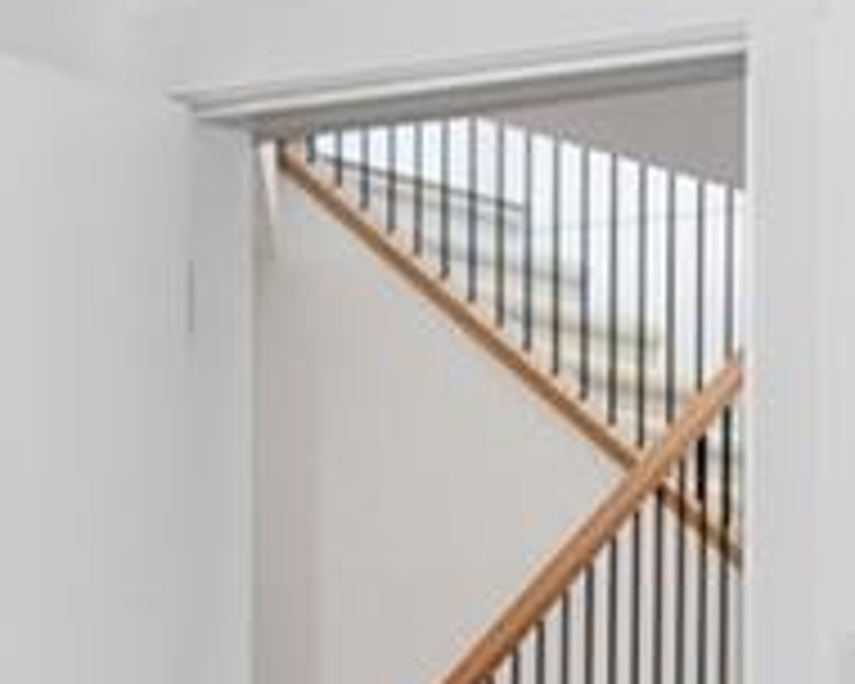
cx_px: 882
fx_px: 3593
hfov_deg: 13.4
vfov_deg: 10.6
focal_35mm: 142
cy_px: 896
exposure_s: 1/20
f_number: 8
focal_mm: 12
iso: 250
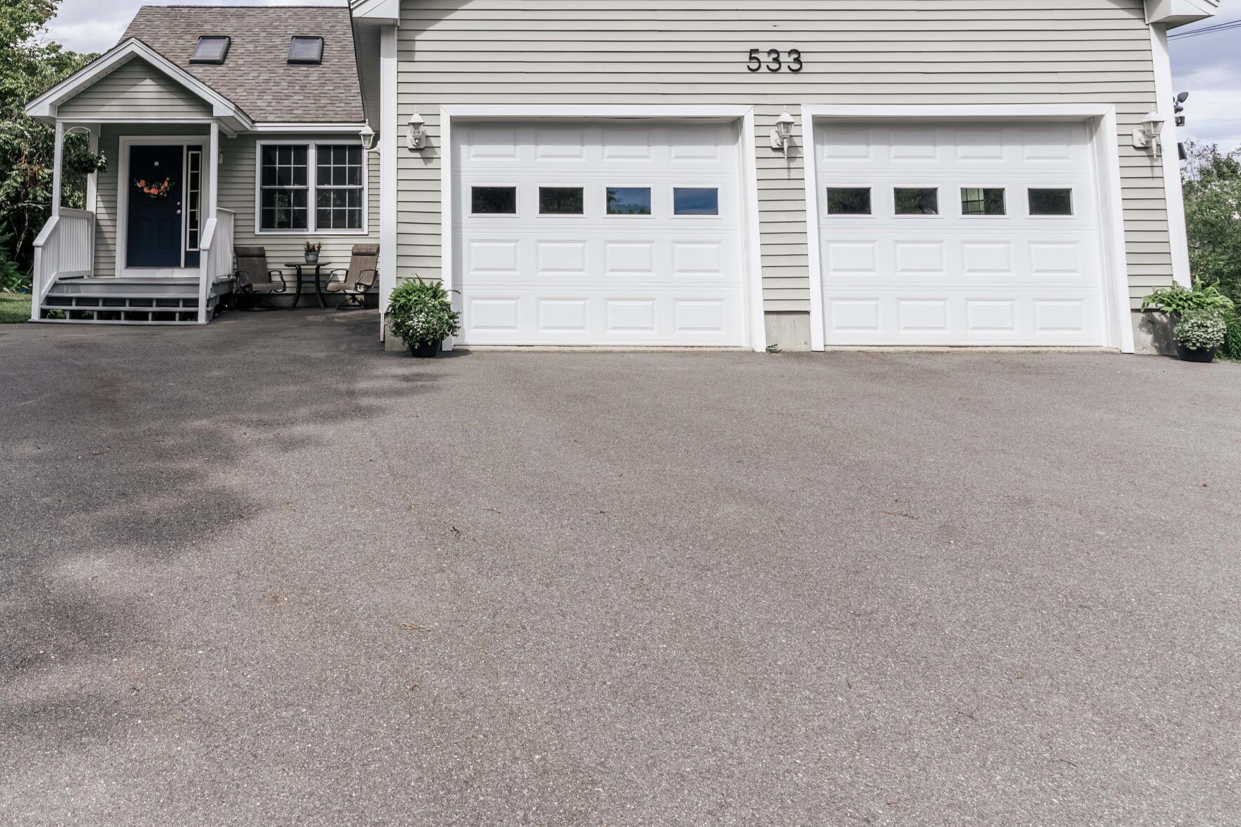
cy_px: 140
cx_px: 391
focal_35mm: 29
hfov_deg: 61.7
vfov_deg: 42.5
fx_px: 999
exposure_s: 1/1250
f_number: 8
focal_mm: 17
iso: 100
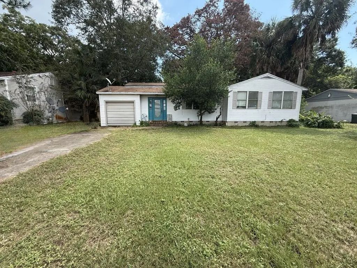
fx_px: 144
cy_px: 134
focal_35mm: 14
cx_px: 178
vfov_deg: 85.7
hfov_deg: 102.1
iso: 50
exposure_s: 1/559
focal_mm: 2.22
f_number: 2.2
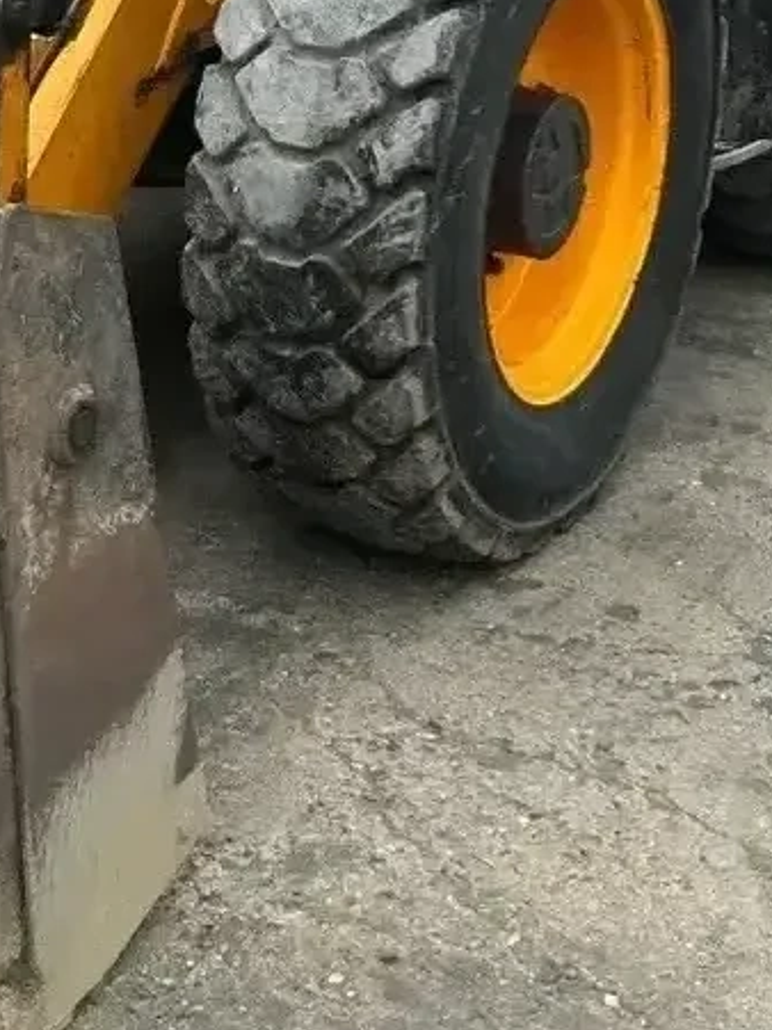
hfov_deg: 20.5
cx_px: 185
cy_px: 208
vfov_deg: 26.9
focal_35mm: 71
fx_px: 2112
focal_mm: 6.86
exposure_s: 1/773
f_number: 1.78
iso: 80
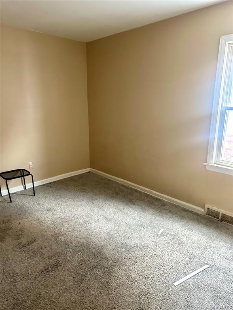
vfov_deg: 71.6
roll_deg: +0.2
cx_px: 116
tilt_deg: -13.1
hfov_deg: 56.8
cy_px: 155
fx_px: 215
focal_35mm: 24
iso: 500
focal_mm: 6.86
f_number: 1.78
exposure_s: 1/60
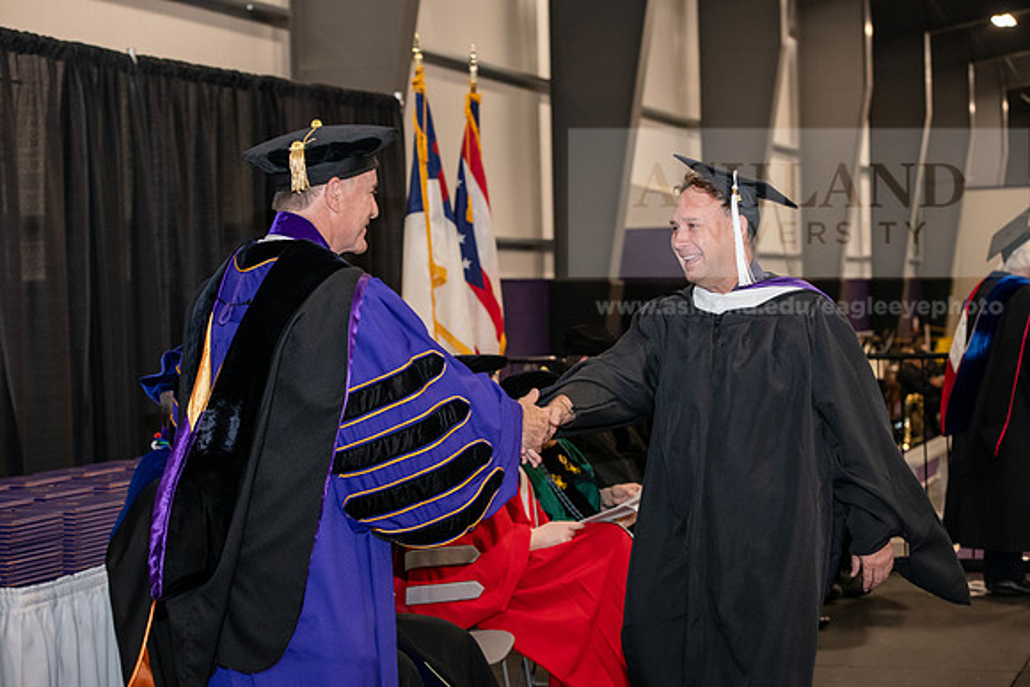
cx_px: 515
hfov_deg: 28.8
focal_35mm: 70
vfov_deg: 19.5
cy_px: 344
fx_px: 2003
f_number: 5
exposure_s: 1/200
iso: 2500
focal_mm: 70
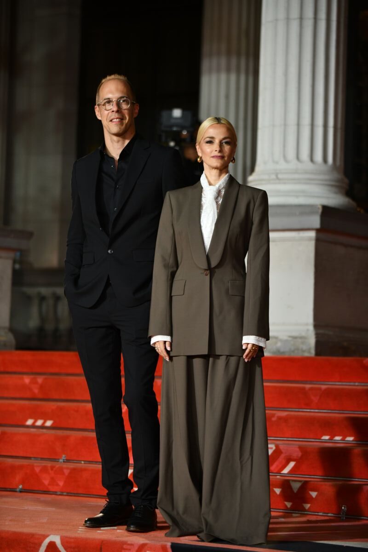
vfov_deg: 17.1
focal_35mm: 120
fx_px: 1840
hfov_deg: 11.4
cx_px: 184
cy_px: 276
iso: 640
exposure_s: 1/400
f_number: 2.8
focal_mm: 120
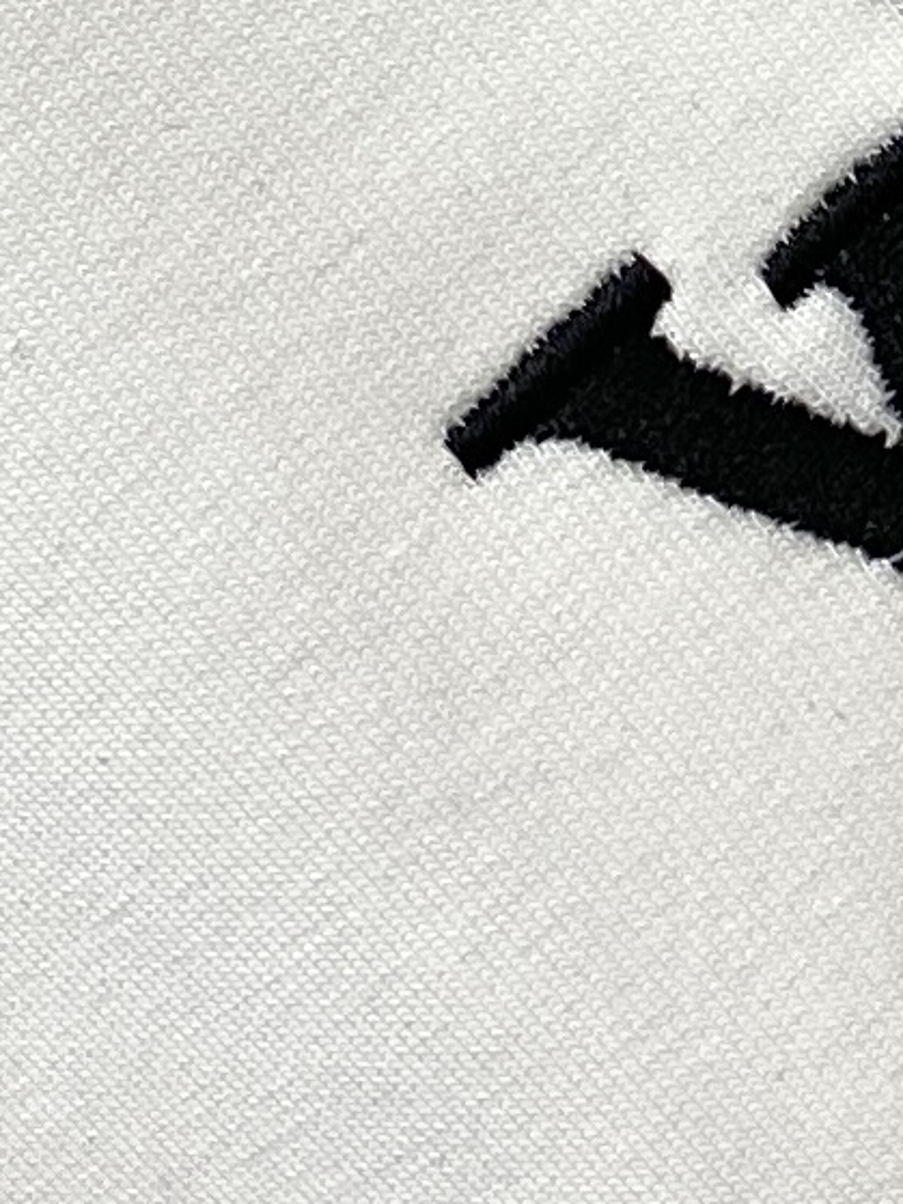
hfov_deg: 23.7
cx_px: 989
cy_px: 556
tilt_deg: -11.5
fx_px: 2018
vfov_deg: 33.2
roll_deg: +39.9
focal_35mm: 58
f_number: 1.8
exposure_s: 1/122
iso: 40
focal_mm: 4.25
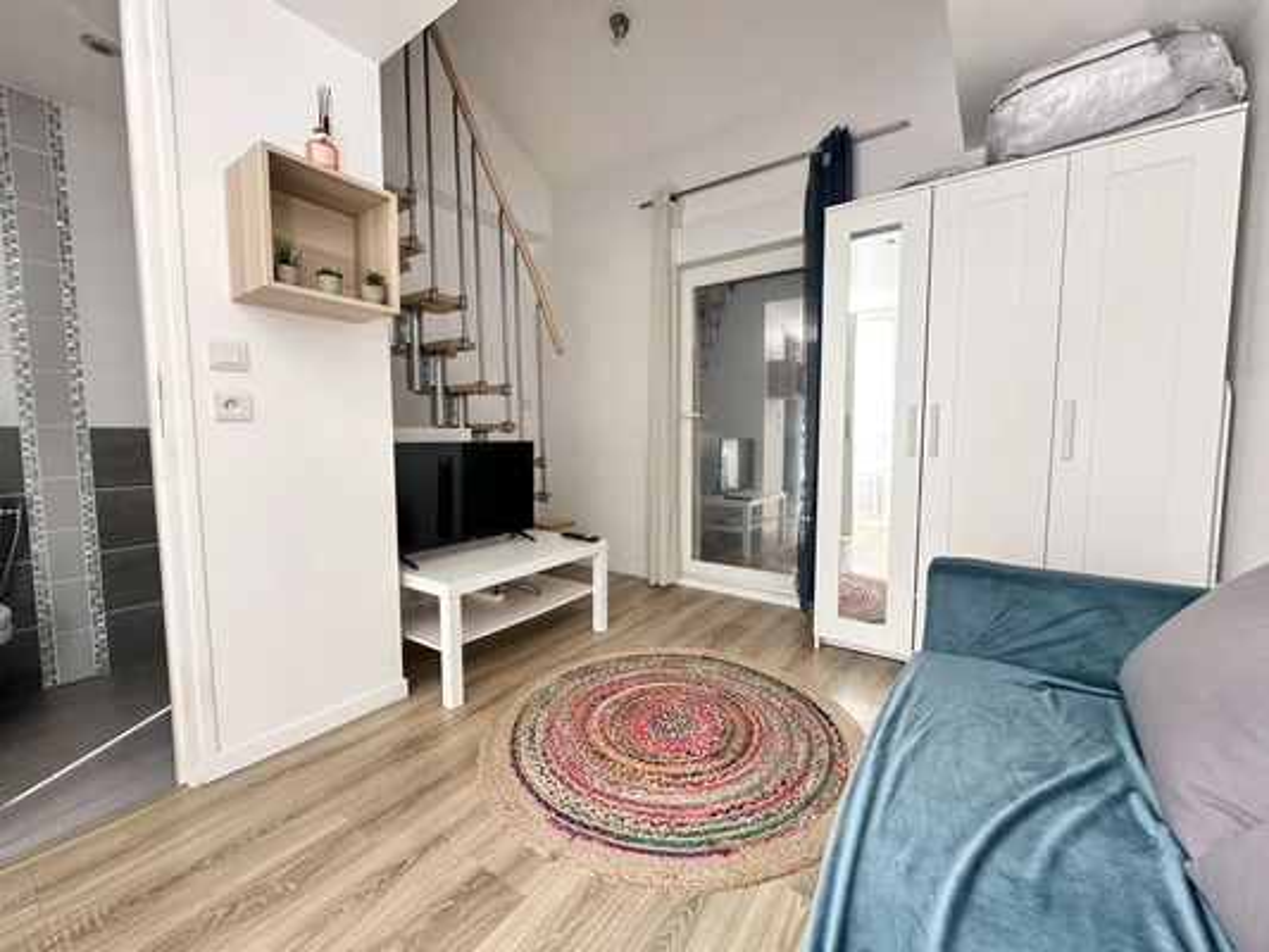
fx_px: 513
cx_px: 634
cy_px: 476
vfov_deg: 85.7
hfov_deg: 102.1
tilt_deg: -3.7
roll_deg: -0.1
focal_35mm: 14
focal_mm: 2.22
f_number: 2.2
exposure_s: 1/99
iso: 160
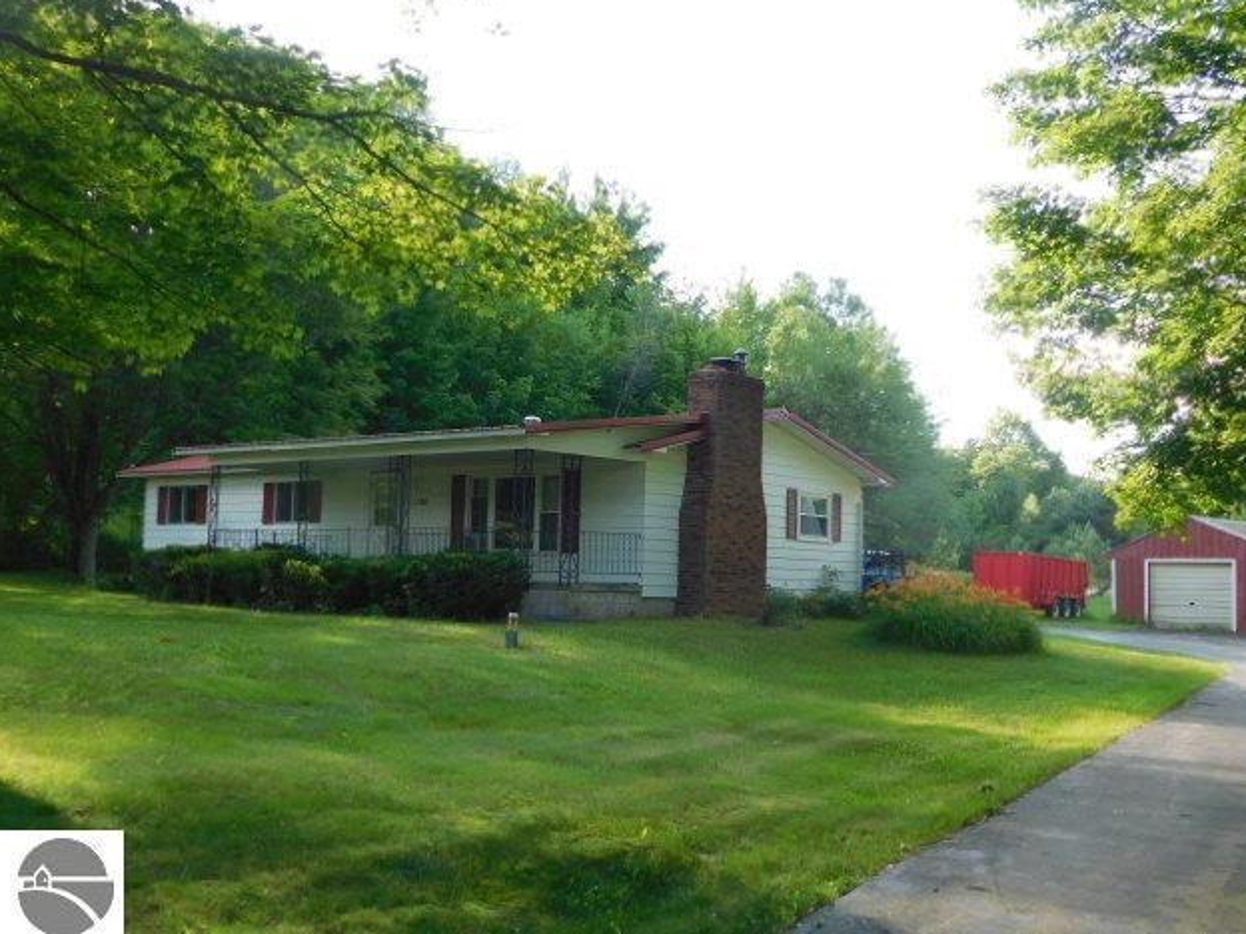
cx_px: 633
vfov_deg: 35.1
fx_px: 1476
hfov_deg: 45.8
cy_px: 469
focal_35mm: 41
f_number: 3.6
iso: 125
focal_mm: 7.1
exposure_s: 1/125
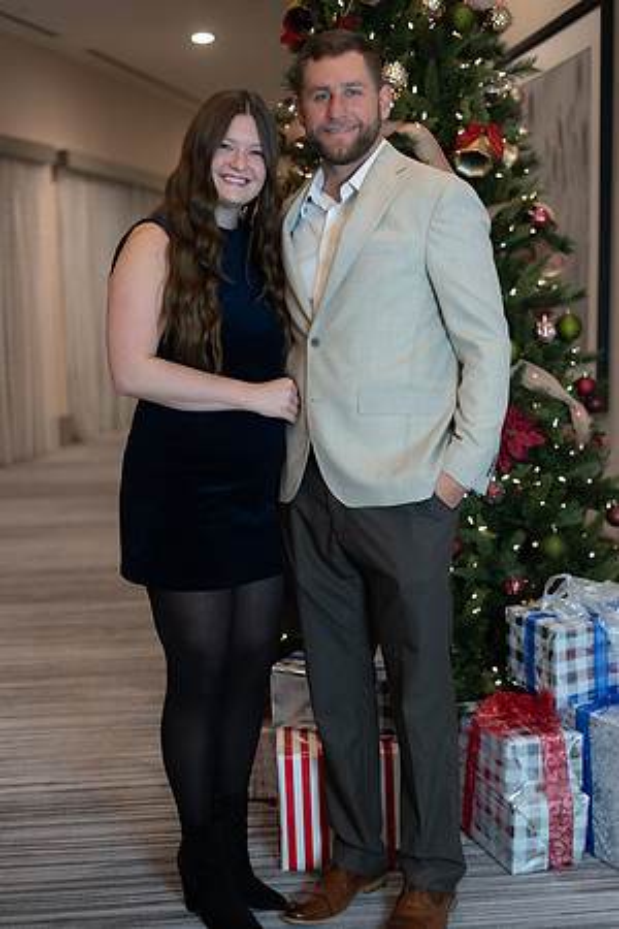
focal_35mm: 50
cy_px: 464
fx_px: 1289
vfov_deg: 39.6
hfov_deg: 27.0
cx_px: 310
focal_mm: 50
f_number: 1.8
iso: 1250
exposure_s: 1/320
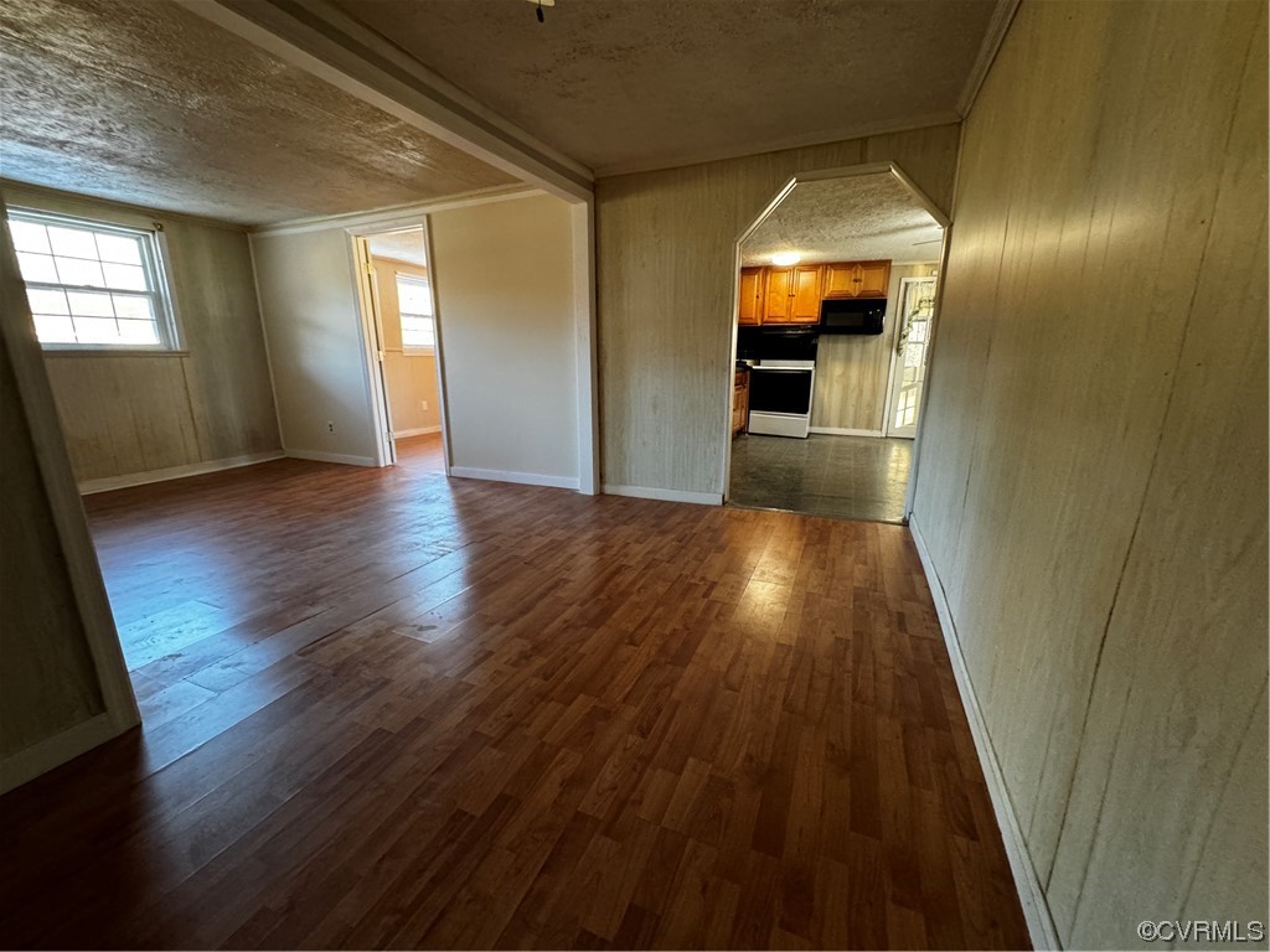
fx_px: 514
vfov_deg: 85.7
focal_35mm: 14
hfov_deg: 102.1
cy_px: 476
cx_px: 635
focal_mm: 2.22
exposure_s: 1/60
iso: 640
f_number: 2.2
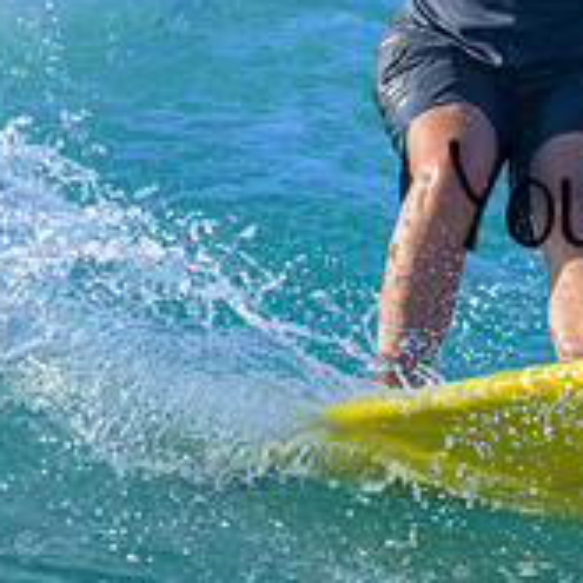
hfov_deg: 0.6
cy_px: 189
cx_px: 629
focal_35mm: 2815
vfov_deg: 0.6
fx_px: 53638
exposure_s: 1/2000
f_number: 6.3
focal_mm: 800
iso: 560
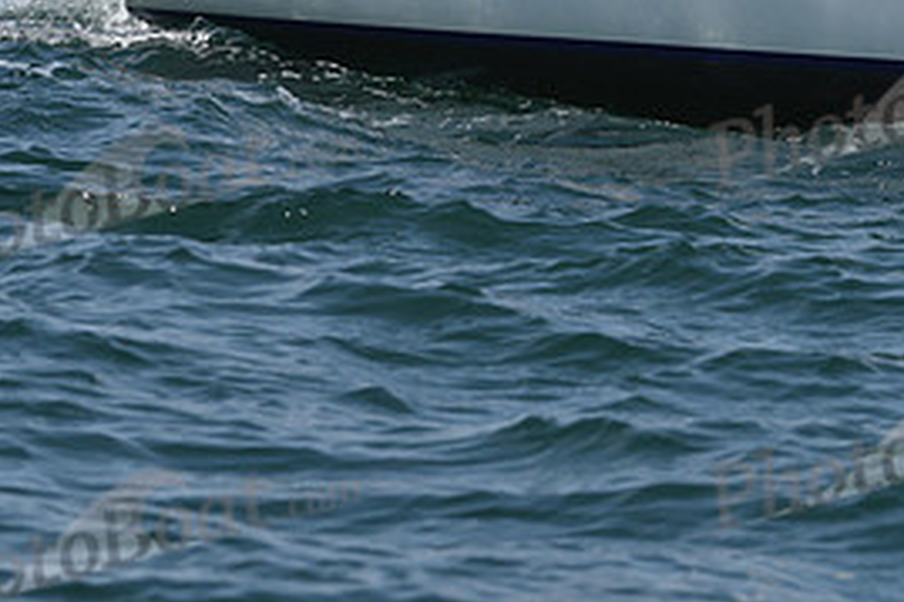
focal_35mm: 432
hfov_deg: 4.8
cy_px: -25
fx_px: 10841
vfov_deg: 3.2
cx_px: 538
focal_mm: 200
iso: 320
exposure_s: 1/1600
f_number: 7.1
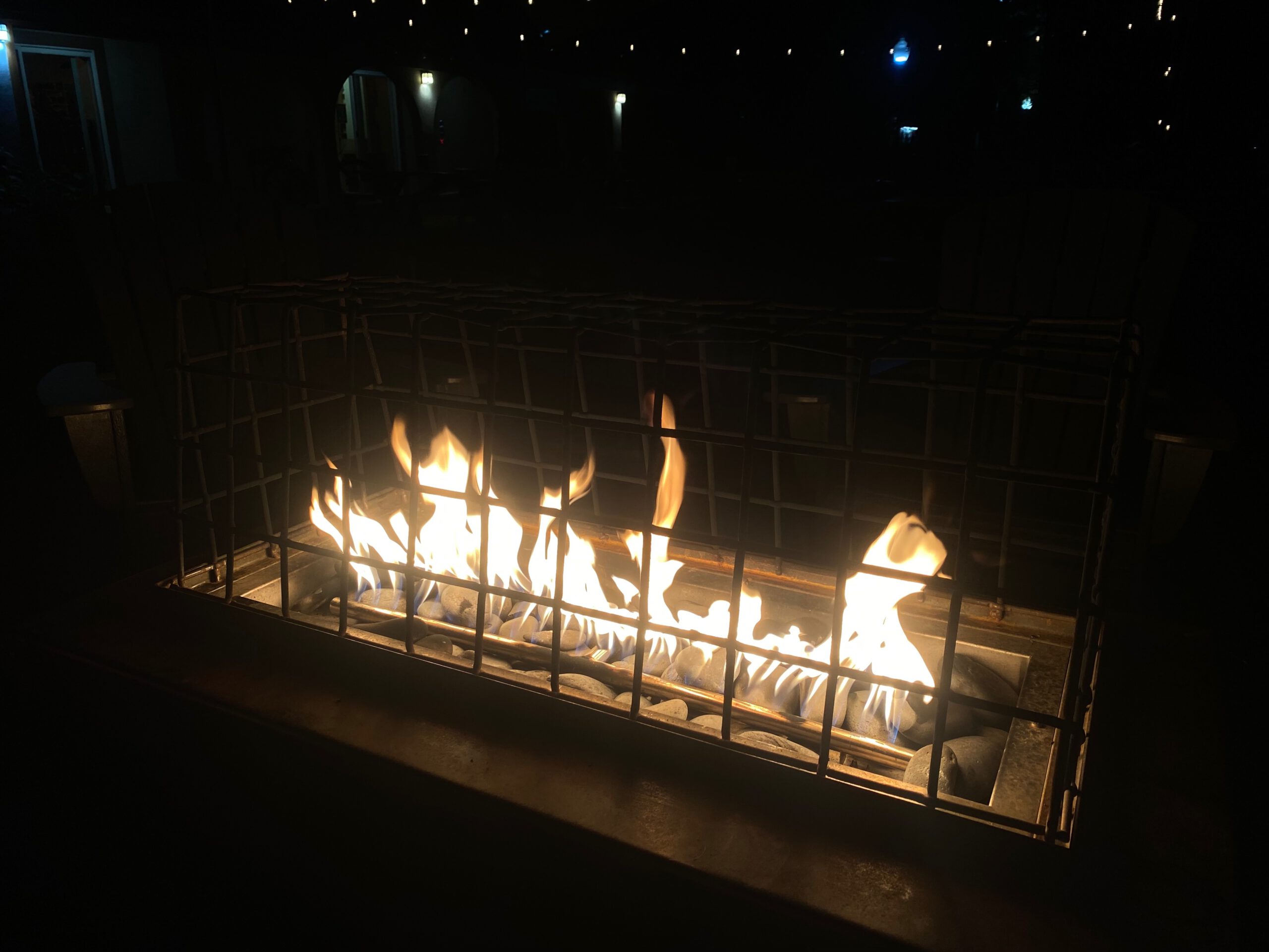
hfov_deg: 67.3
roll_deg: -0.3
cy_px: 476
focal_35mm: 26
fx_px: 953
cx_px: 634
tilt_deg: -17.8
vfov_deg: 53.1
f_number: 1.8
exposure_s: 1/99
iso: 40
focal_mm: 4.25
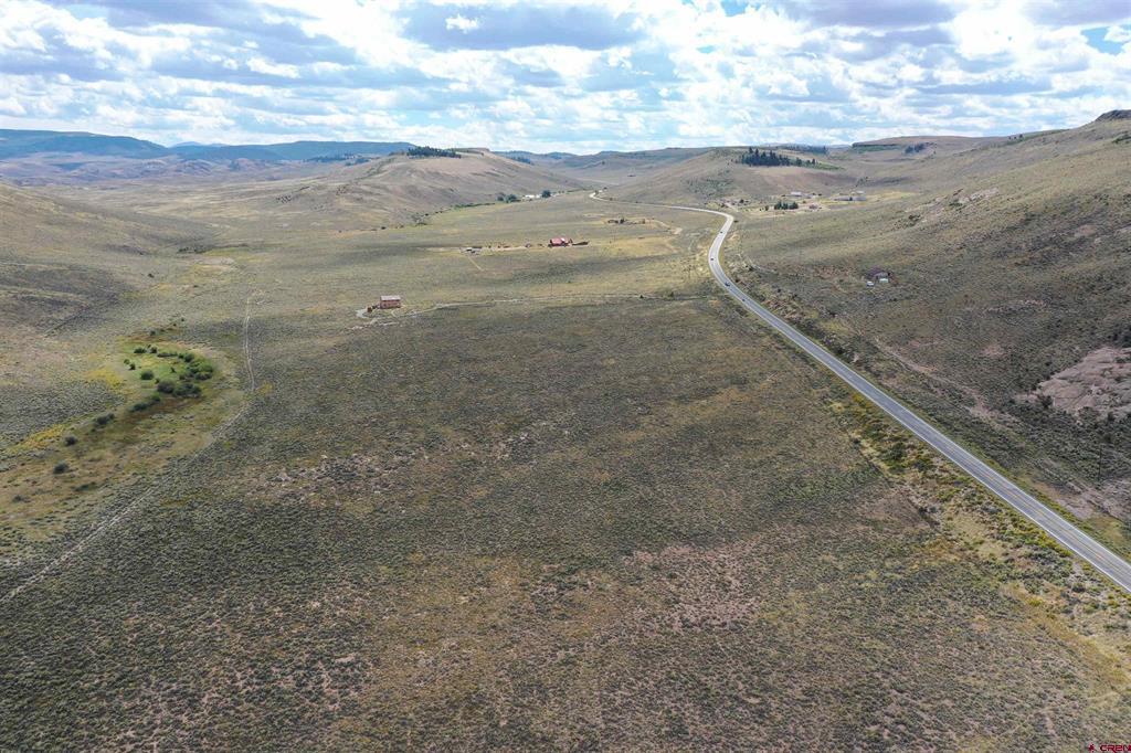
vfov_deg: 46.4
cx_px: 566
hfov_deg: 65.5
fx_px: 879
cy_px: 376
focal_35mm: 28
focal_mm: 10.26
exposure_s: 1/160
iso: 100
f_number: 4.5
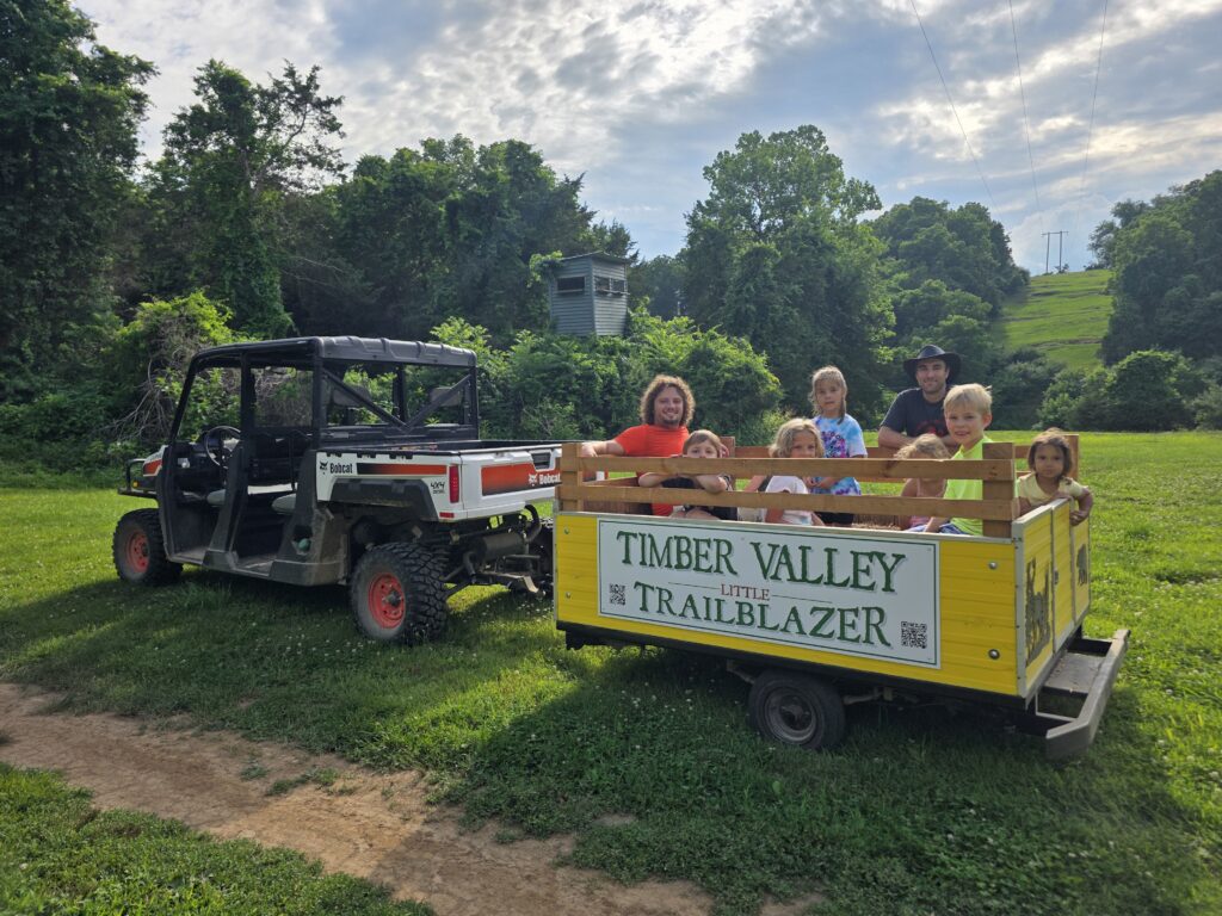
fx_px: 812
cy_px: 458
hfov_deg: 73.9
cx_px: 611
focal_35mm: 23
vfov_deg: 58.9
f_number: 1.7
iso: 80
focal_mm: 6.3
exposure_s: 1/7626
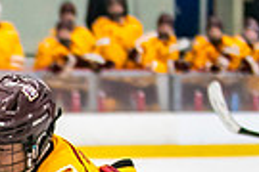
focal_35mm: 437
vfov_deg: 3.1
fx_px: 3144
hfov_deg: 4.7
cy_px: 341
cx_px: -143
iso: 1250
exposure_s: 1/640
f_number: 2.8
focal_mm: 70
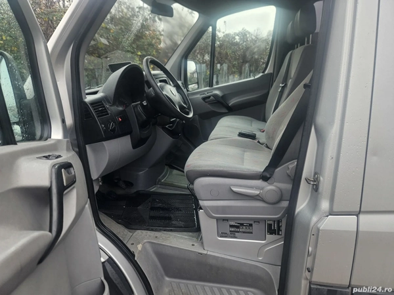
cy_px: 148
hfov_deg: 73.9
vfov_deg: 58.9
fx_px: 262
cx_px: 197
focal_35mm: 23
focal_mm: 5.4
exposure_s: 1/186
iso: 25
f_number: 1.8
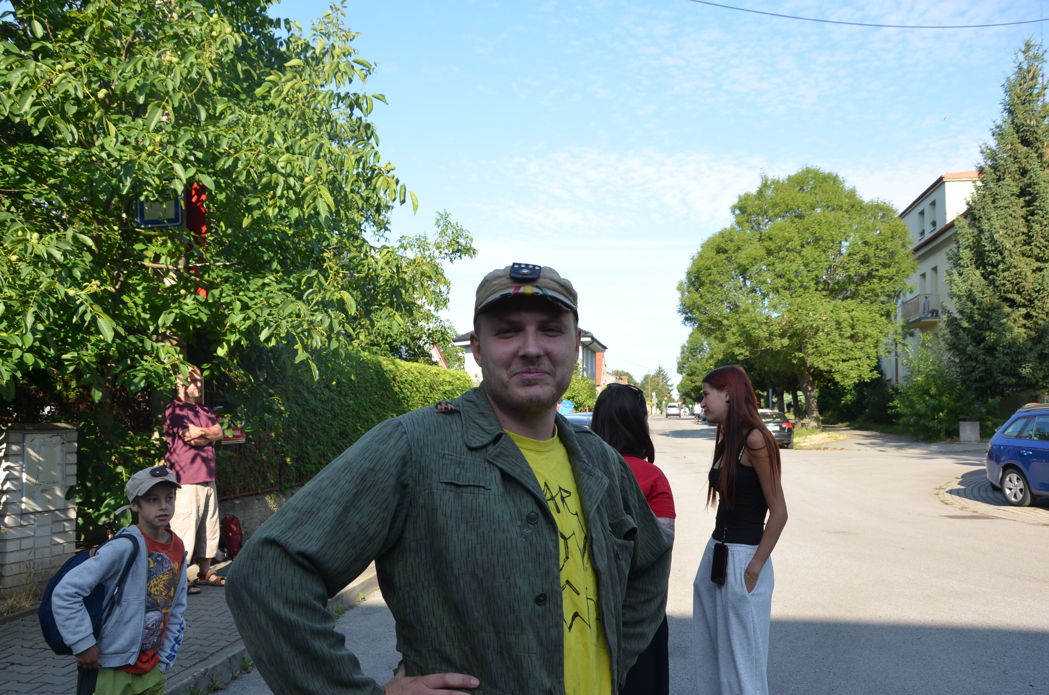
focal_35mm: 33
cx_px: 524
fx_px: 960
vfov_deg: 39.8
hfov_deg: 57.3
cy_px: 348
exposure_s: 1/250
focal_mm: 22
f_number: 8
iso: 200
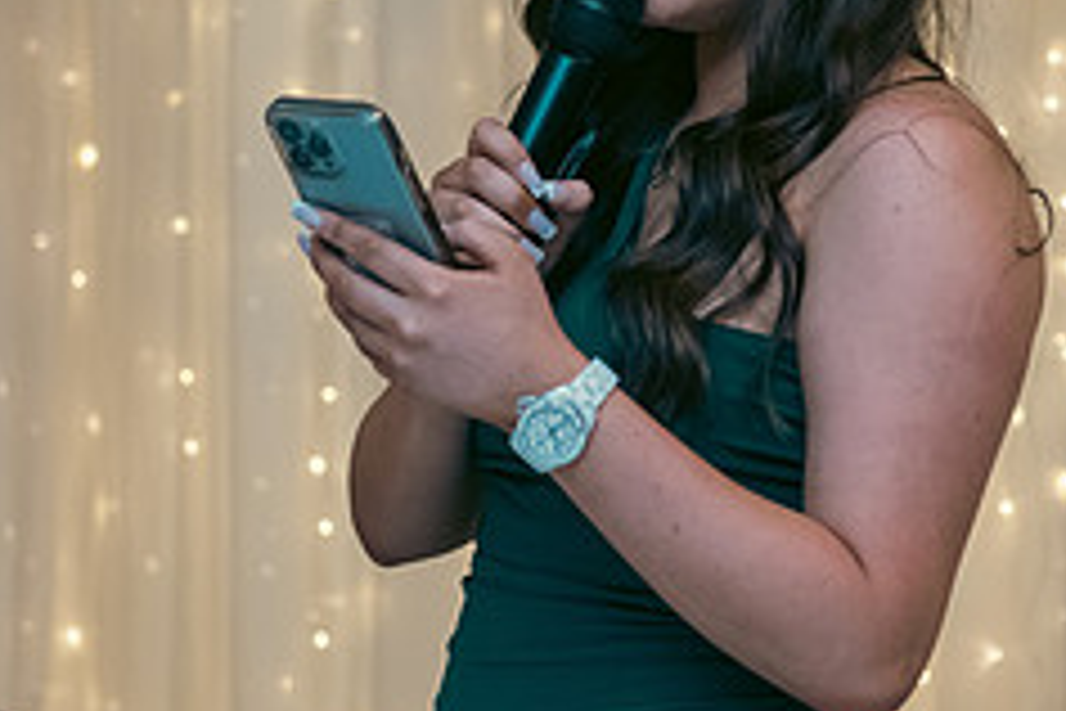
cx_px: 688
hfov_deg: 13.5
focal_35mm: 152
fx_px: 4501
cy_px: 196
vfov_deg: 9.0
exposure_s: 1/160
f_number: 3.5
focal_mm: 62
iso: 800
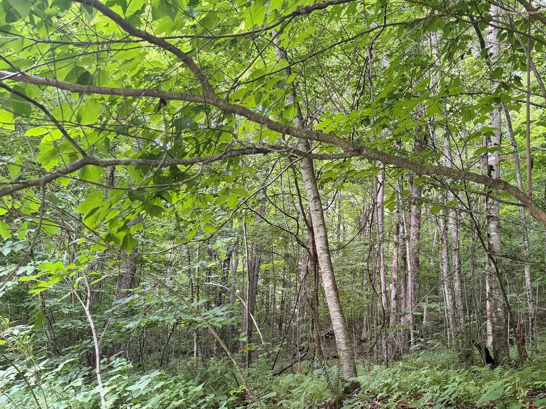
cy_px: 267
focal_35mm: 32
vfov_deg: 43.6
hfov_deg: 56.3
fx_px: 505
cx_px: 334
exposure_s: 1/60
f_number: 1.78
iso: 250
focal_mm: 6.76
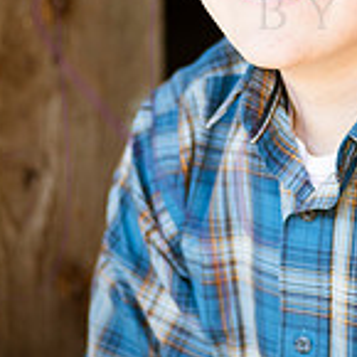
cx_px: 332
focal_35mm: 355
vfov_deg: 4.9
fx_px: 4142
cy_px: 7
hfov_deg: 4.9
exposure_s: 1/250
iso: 800
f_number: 2.8
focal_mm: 135
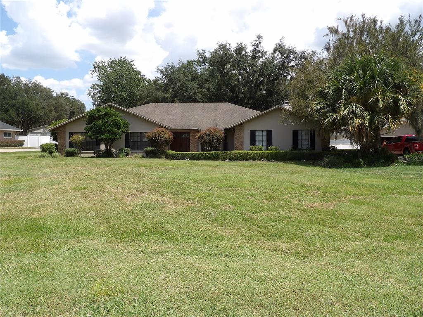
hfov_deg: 71.6
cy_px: 158
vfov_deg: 56.8
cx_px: 212
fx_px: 293
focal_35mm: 24
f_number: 4.6
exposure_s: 1/489
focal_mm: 4.3
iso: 100
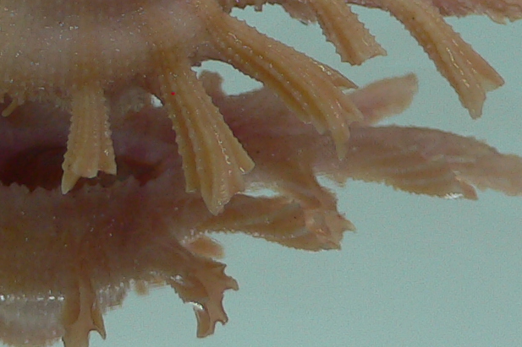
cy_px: -32
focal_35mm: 119
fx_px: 1725
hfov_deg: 17.0
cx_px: 78
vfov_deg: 11.4
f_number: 2.8
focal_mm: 4.6
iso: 80
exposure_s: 1/60
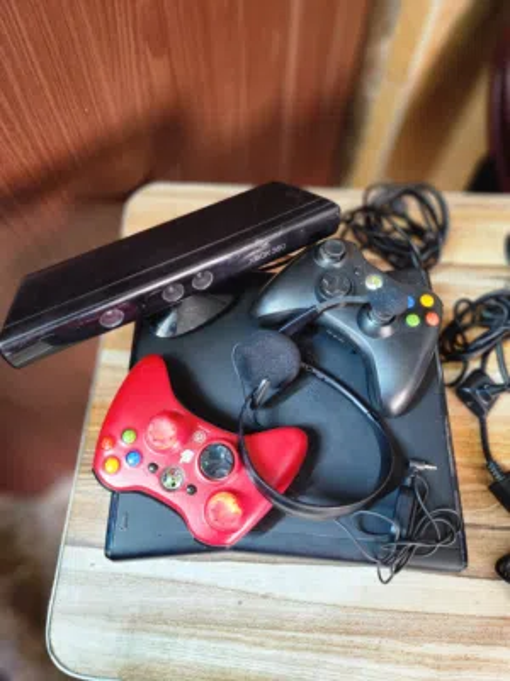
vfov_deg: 73.9
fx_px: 452
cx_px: 255
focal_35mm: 23
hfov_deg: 58.9
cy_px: 340
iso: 500
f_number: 1.8
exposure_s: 1/25
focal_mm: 6.4
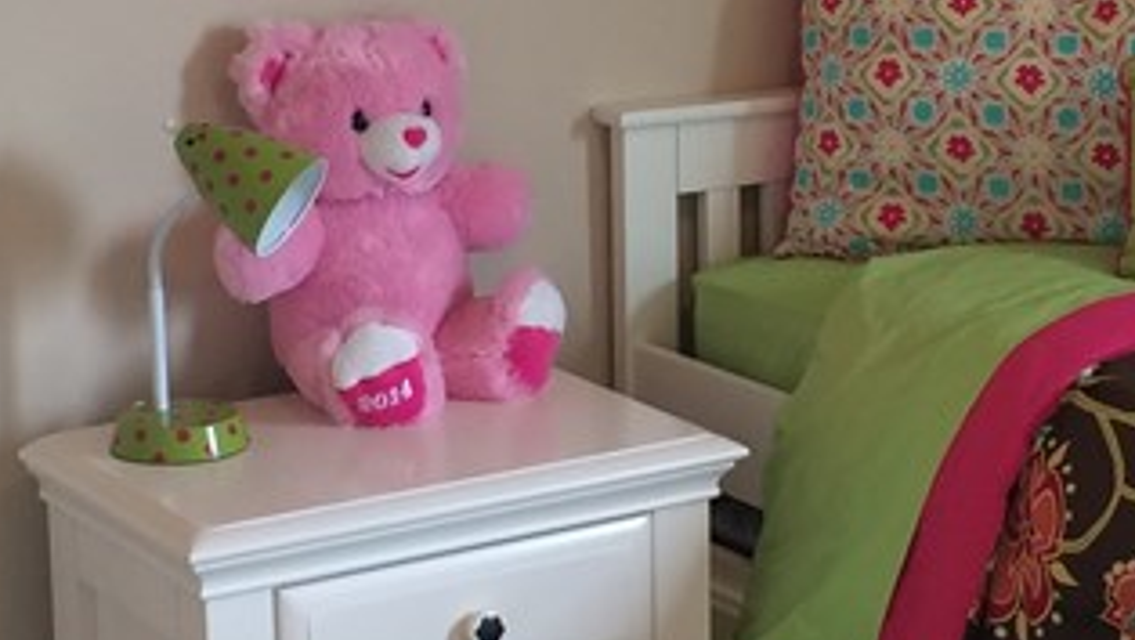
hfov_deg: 20.7
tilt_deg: -12.5
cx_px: 734
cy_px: 228
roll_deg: +0.3
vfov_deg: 11.8
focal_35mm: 103
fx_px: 3101
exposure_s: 1/30
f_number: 2.2
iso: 64
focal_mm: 4.15
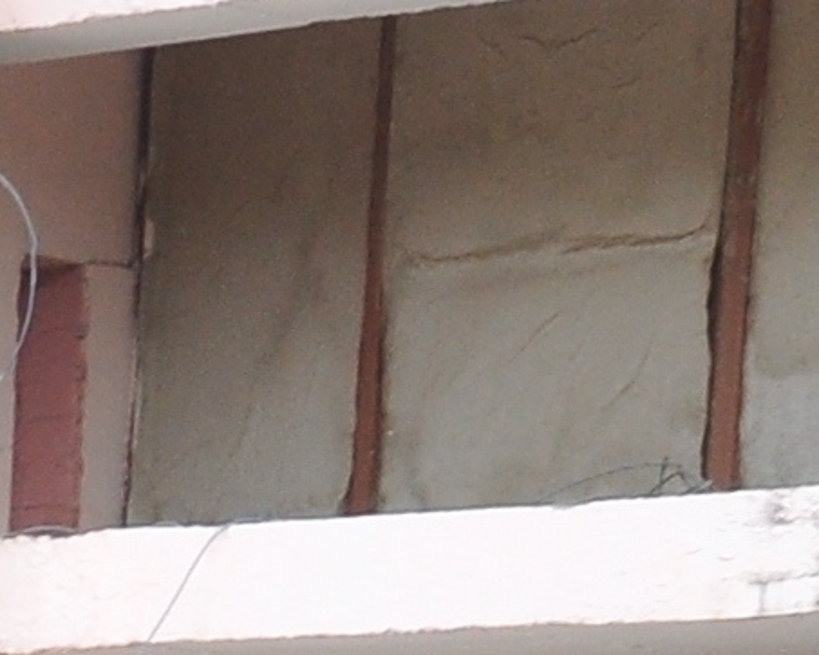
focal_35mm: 293
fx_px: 7099
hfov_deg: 5.7
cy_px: 2032
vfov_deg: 5.0
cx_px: -2359
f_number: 9
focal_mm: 22
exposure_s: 1/125
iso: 320
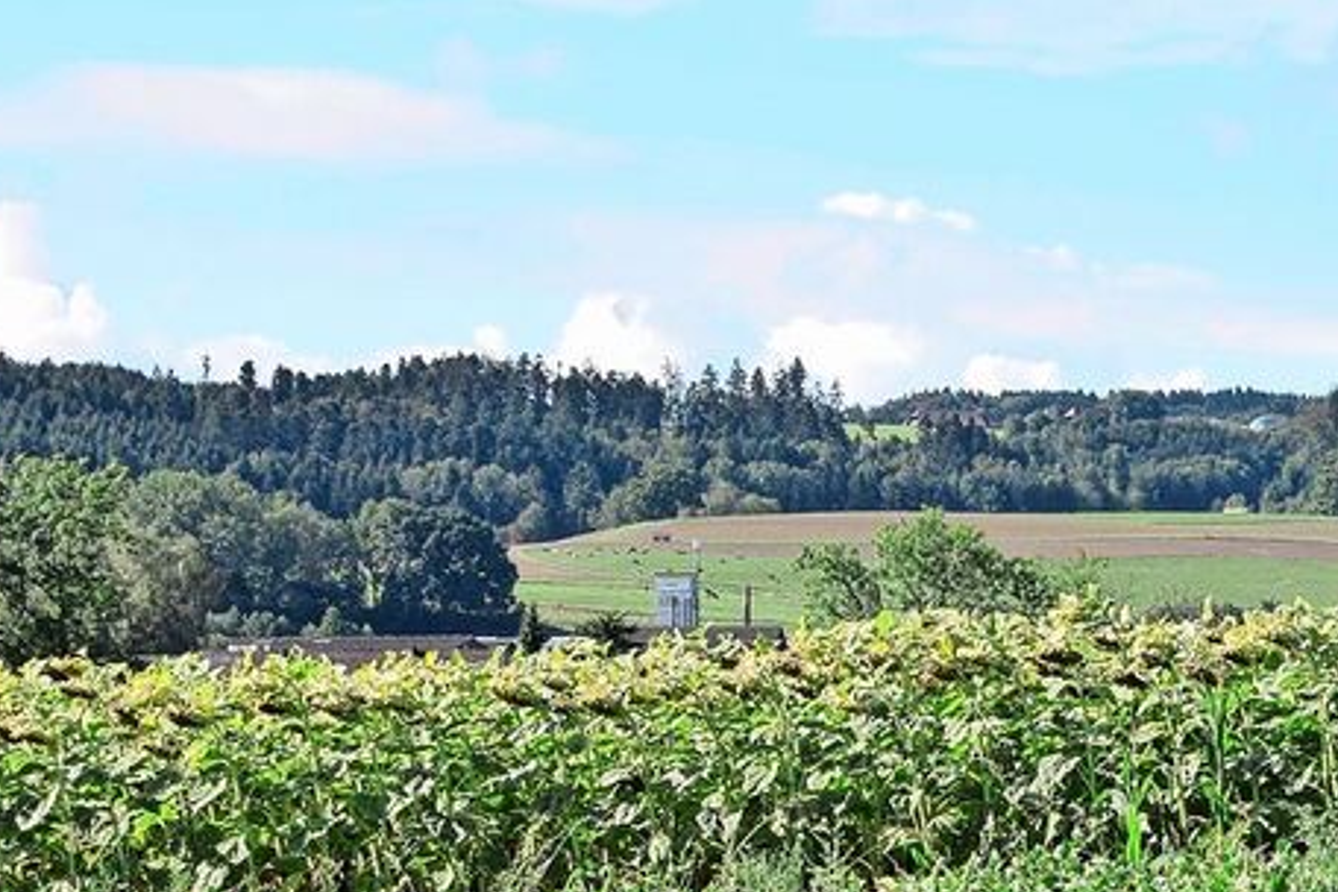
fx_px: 5983
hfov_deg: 12.6
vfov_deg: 8.5
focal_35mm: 161
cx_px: 1411
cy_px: 698
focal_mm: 34
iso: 200
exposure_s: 1/320
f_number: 9
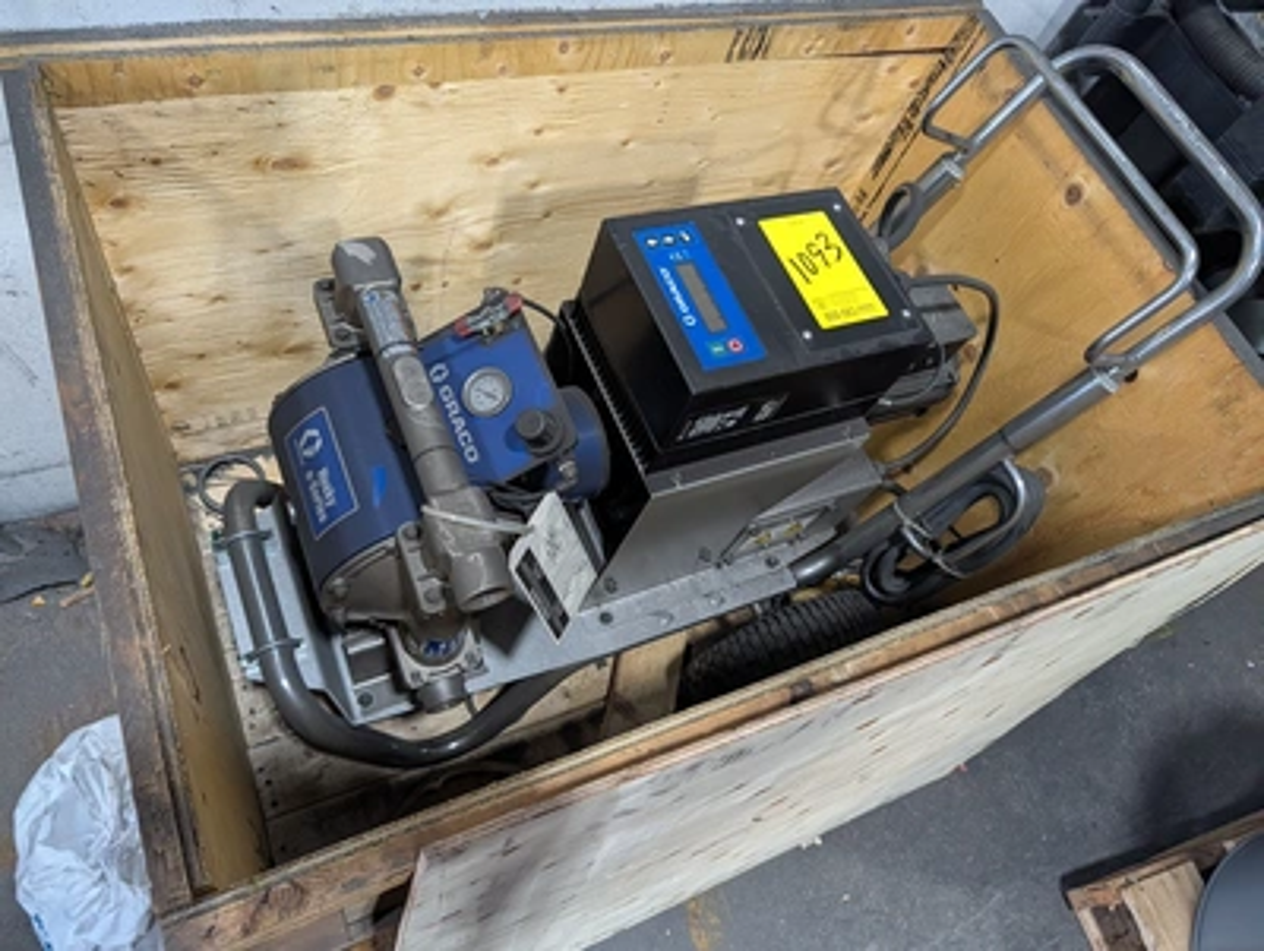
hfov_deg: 71.5
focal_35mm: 24
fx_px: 877
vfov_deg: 56.9
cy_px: 476
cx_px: 632
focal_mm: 6.9
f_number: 1.68
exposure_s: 1/120
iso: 1069
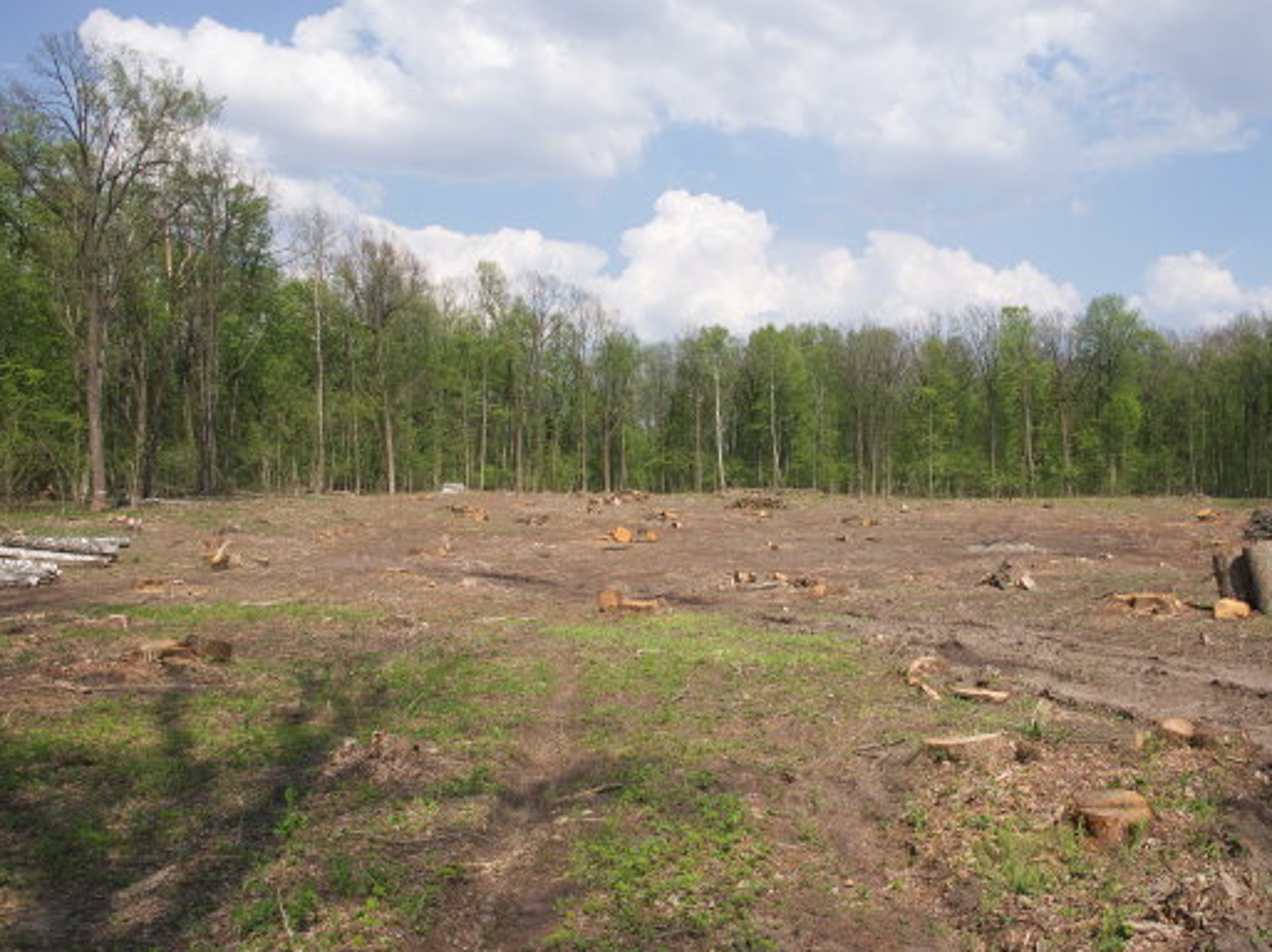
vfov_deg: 45.4
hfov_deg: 58.0
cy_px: 478
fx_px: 1138
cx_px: 749
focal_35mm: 31
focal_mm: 18
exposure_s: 1/1600
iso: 800
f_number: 9
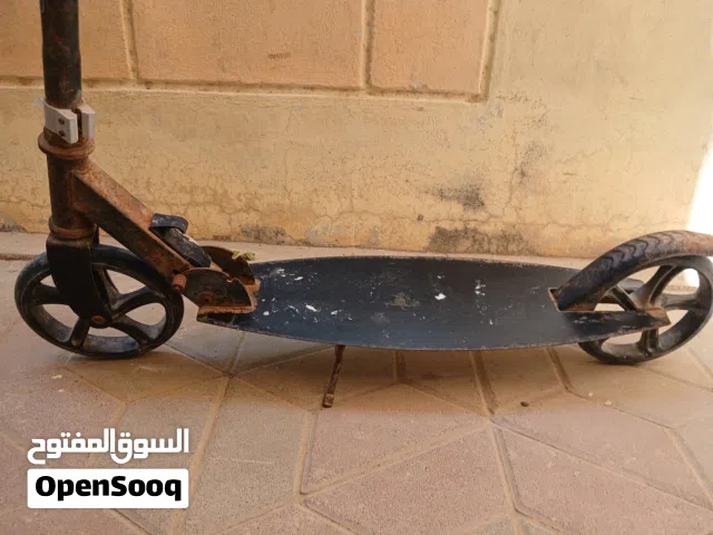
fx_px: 536
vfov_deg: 53.1
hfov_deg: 67.3
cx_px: 356
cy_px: 268
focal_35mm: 26
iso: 25
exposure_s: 1/50
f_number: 1.8
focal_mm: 3.98
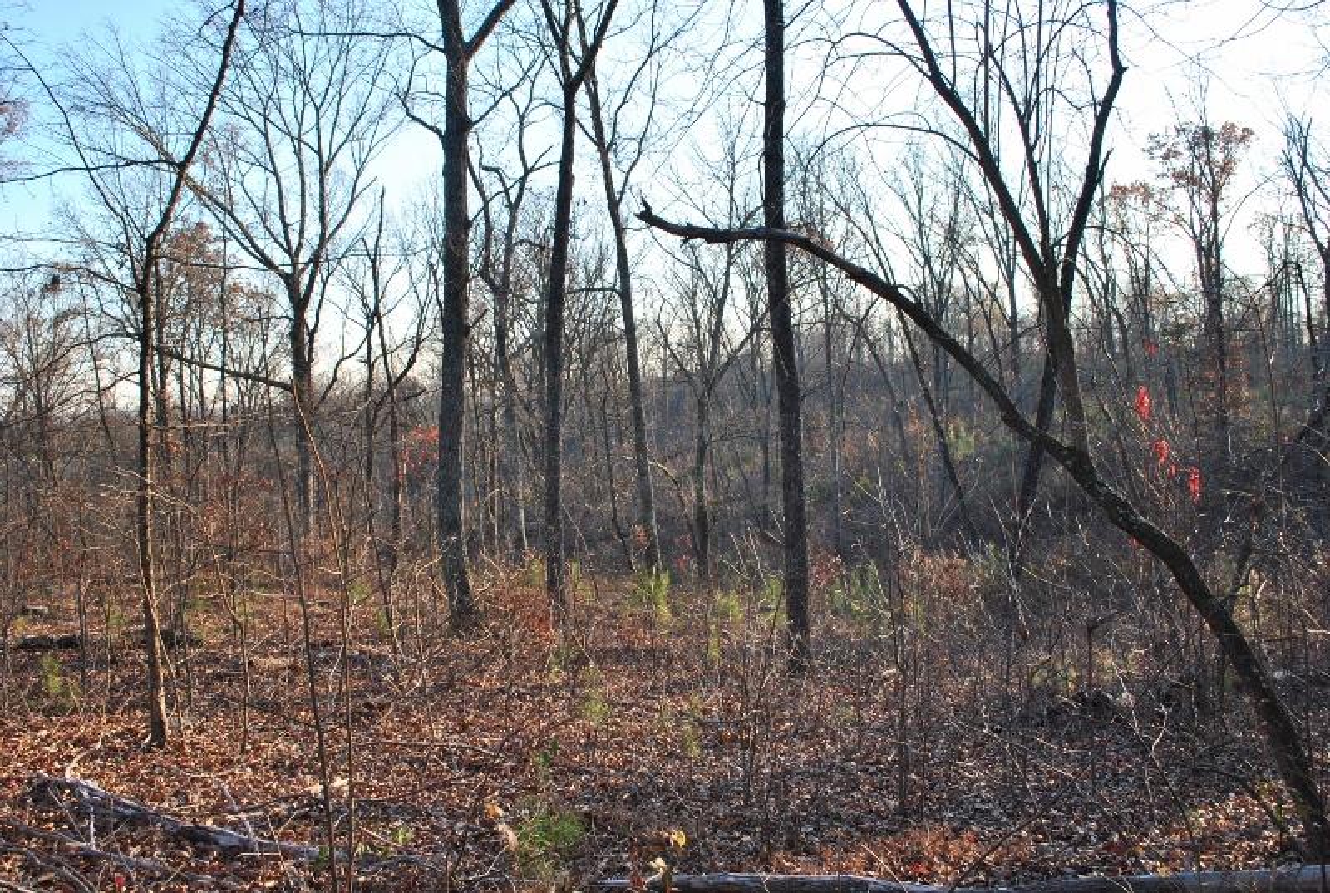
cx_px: 665
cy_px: 446
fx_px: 1333
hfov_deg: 53.0
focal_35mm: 36
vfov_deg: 37.0
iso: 200
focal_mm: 24
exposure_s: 1/125
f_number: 9
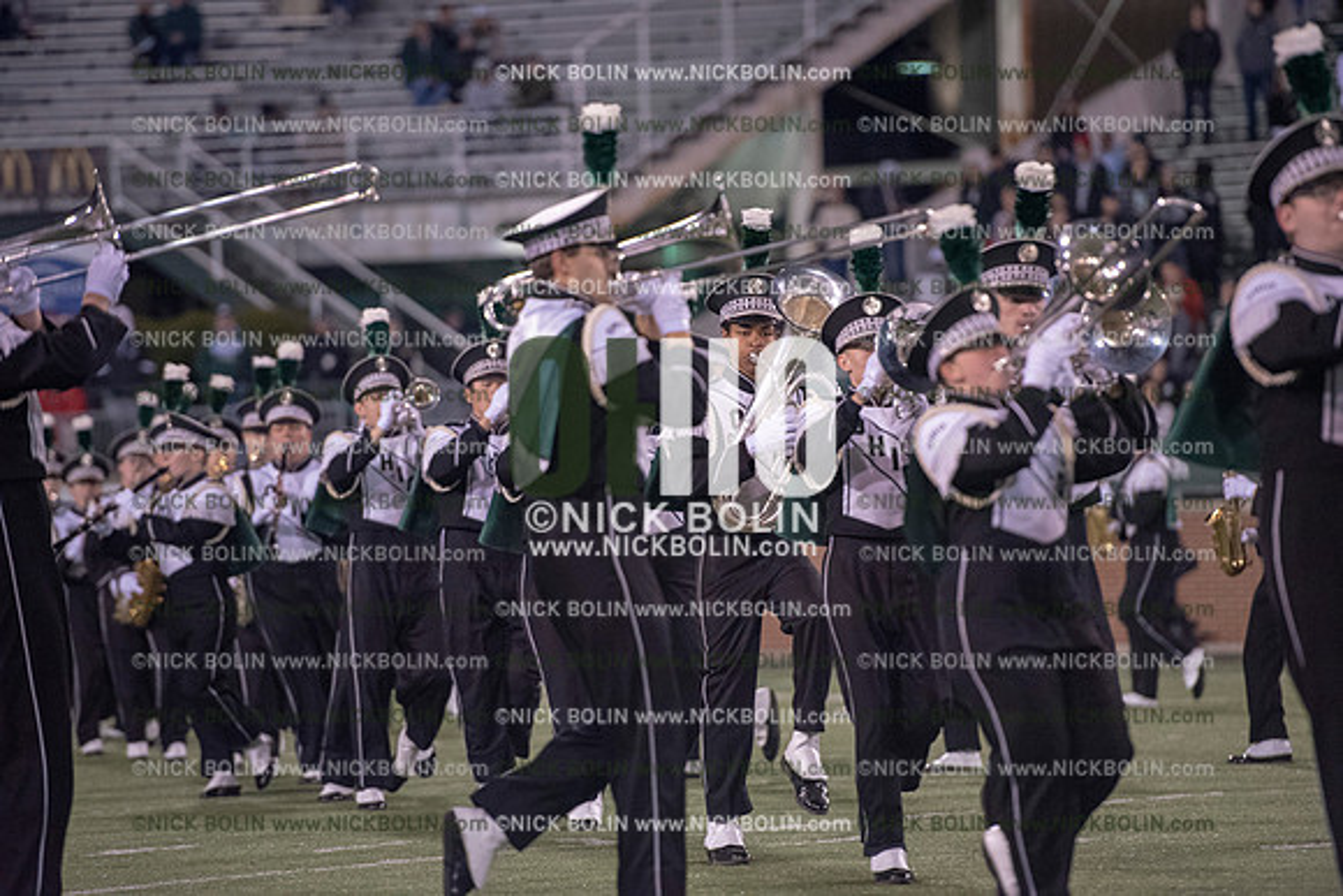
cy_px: 448
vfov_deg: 6.9
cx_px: 672
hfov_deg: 10.3
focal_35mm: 200
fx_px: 7463
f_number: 3.2
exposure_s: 1/1250
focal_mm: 200
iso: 5000
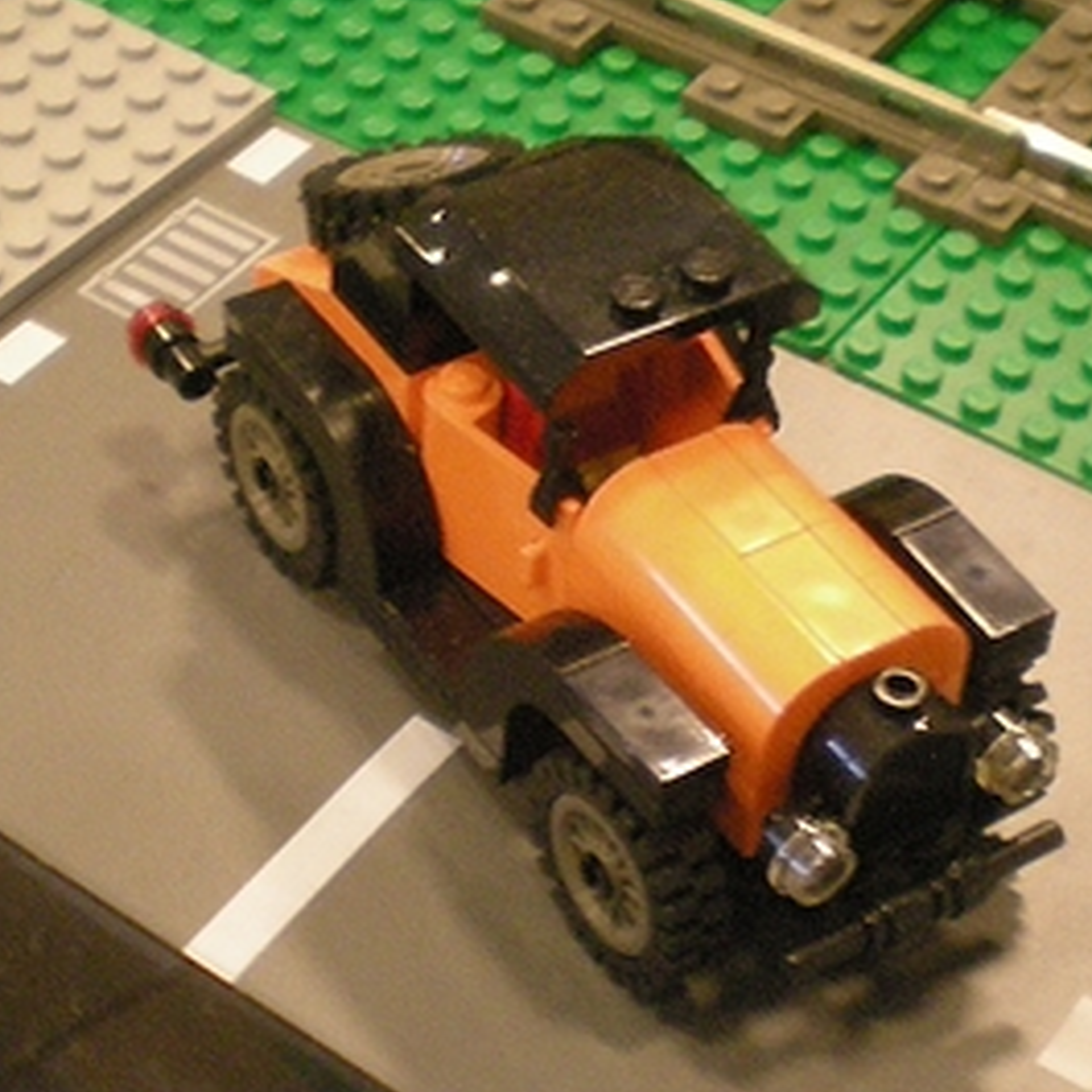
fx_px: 2891
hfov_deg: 21.4
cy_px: 544
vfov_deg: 21.4
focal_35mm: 81
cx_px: 598
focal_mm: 6.3
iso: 400
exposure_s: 1/9.1
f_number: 3.1
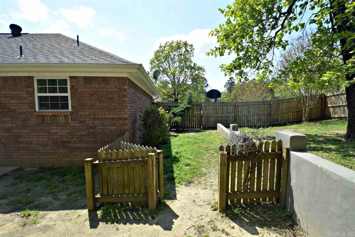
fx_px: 148
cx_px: 178
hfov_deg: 100.4
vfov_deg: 77.3
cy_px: 118
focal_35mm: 15
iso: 200
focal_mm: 10
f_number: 9
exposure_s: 1/320
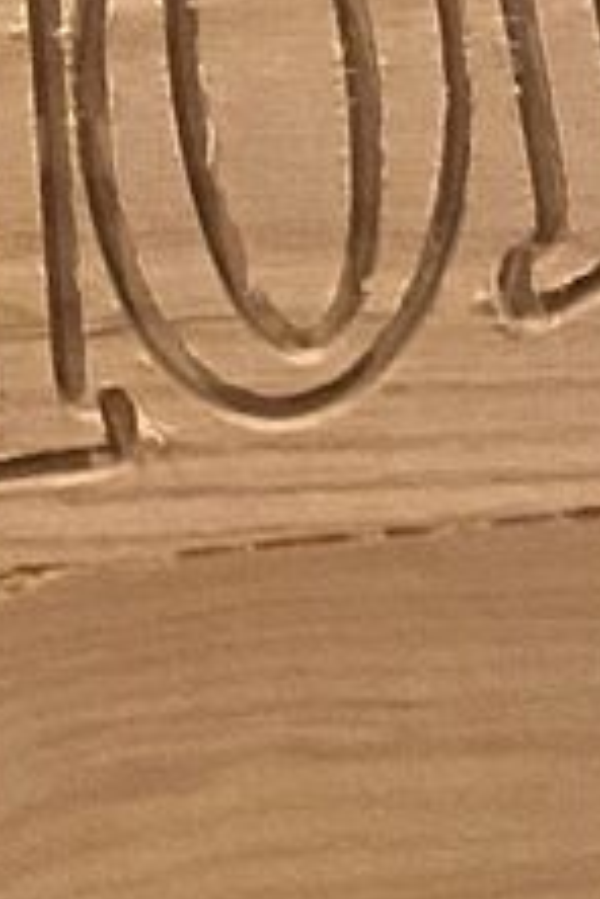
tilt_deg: -10.6
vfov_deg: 8.2
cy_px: -2171
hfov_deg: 7.0
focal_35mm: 195
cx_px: 36
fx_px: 4875
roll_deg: +1.8
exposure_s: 1/60
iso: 500
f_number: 1.8
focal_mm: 4.25
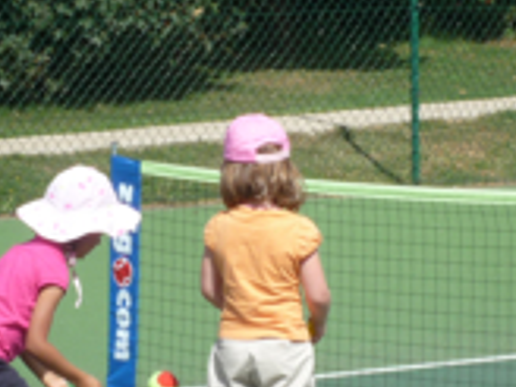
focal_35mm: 324
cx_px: 385
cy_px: 253
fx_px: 4830
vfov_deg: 4.6
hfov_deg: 6.1
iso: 100
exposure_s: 1/400
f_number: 5.9
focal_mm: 22
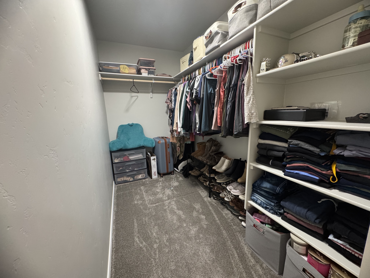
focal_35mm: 14
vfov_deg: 85.7
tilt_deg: -10.1
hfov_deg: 102.1
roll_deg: +2.3
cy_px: 139
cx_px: 185
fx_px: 150
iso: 500
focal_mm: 2.22
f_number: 2.2
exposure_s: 1/60
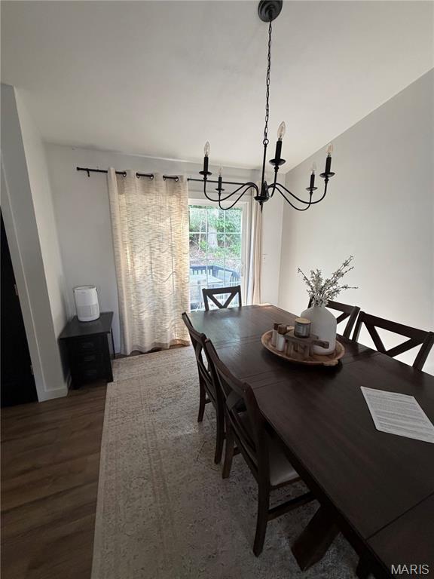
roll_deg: +0.3
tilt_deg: -11.5
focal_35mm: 14
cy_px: 290
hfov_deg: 85.7
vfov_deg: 102.1
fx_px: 234
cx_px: 217
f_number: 2.2
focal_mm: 2.22
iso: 320
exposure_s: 1/121
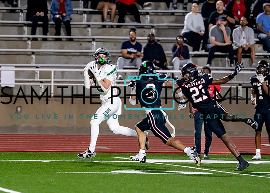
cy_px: 112
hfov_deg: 4.9
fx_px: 3139
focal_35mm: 409
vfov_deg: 3.5
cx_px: 92
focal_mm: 200
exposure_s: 1/1250
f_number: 2.8
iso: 3200
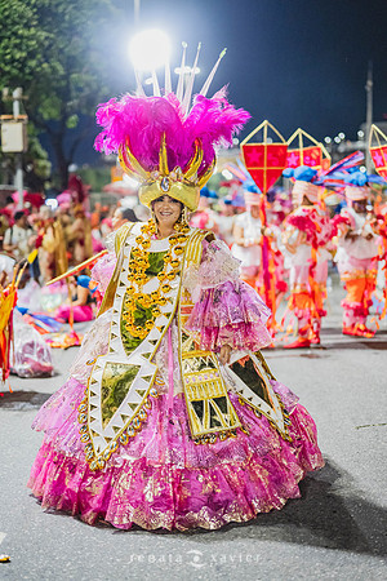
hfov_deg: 27.0
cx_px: 194
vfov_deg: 39.6
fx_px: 806
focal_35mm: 50
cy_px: 290
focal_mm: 50
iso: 2000
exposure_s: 1/250
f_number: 1.2
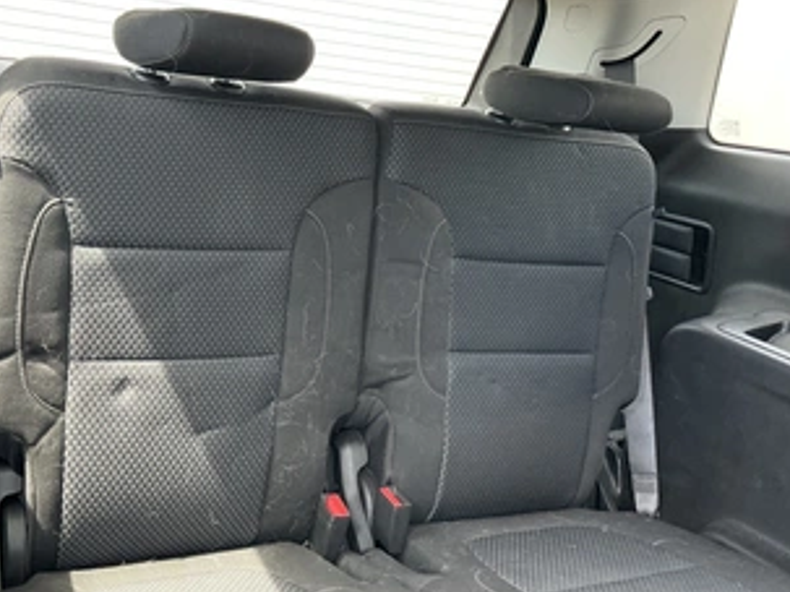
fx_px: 844
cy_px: 222
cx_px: 305
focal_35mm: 37
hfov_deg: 49.7
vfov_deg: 38.4
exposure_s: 1/60
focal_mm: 3
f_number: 1.8
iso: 100
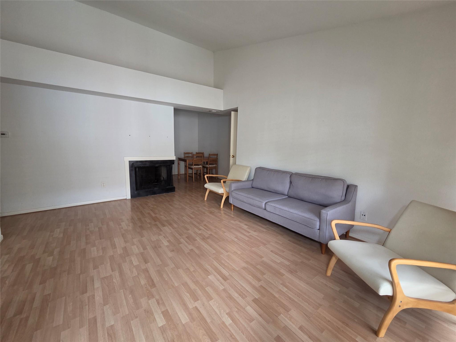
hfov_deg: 106.2
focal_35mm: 13
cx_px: 228
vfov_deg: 89.9
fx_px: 171
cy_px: 171
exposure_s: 1/60
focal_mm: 2.2
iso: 320
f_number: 2.2
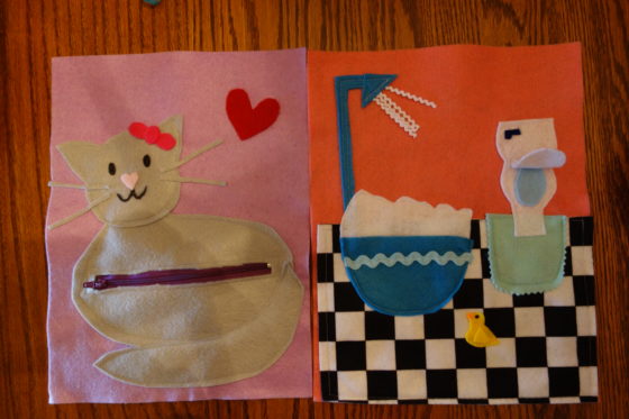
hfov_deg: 65.5
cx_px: 314
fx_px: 489
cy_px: 210
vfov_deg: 46.4
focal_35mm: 28
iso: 320
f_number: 1.8
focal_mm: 10.4
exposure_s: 1/30
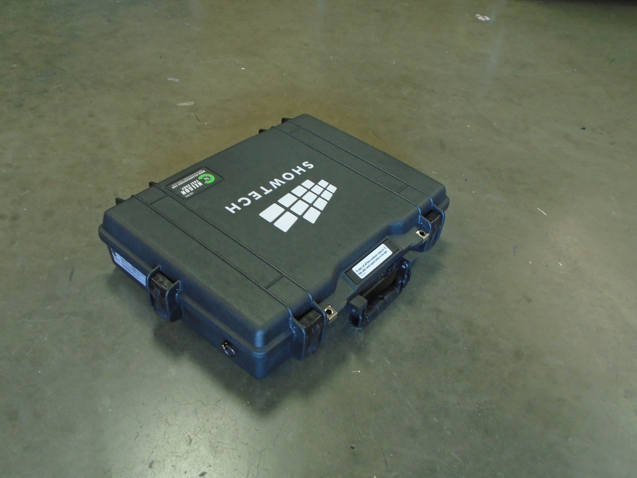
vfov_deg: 45.4
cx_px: 318
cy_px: 239
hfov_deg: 58.4
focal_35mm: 31
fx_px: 570
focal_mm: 5.5
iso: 250
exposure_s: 1/30
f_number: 3.5
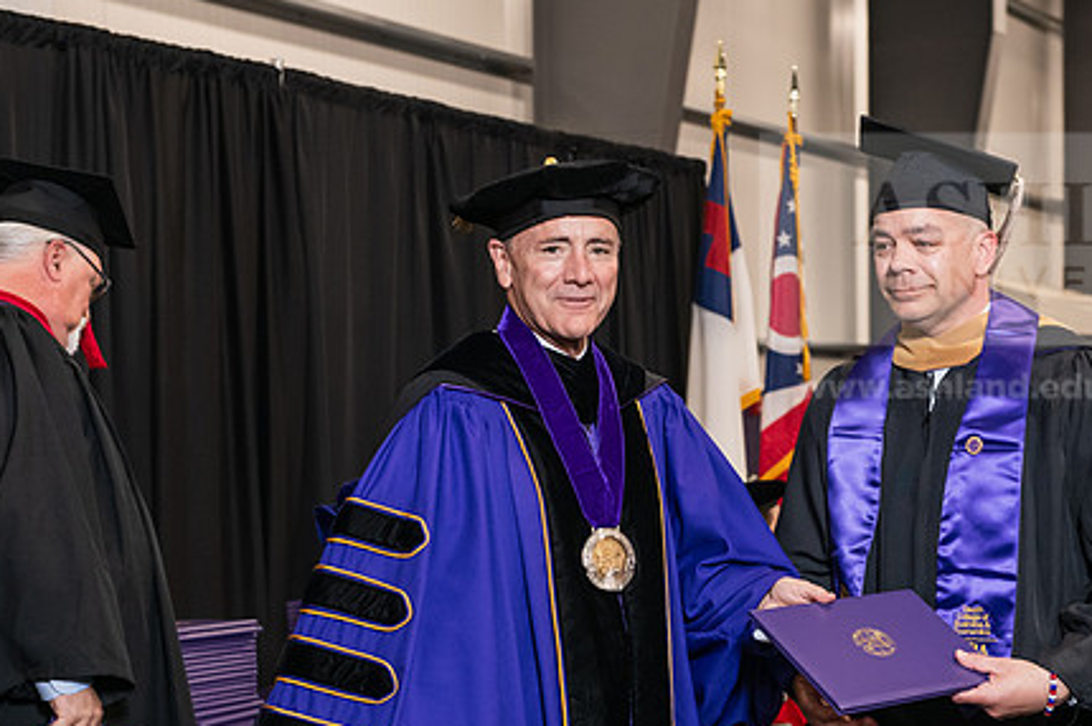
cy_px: 440
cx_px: 683
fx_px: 2455
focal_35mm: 81
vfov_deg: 16.8
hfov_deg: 25.0
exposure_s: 1/125
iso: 2000
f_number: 5
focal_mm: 60
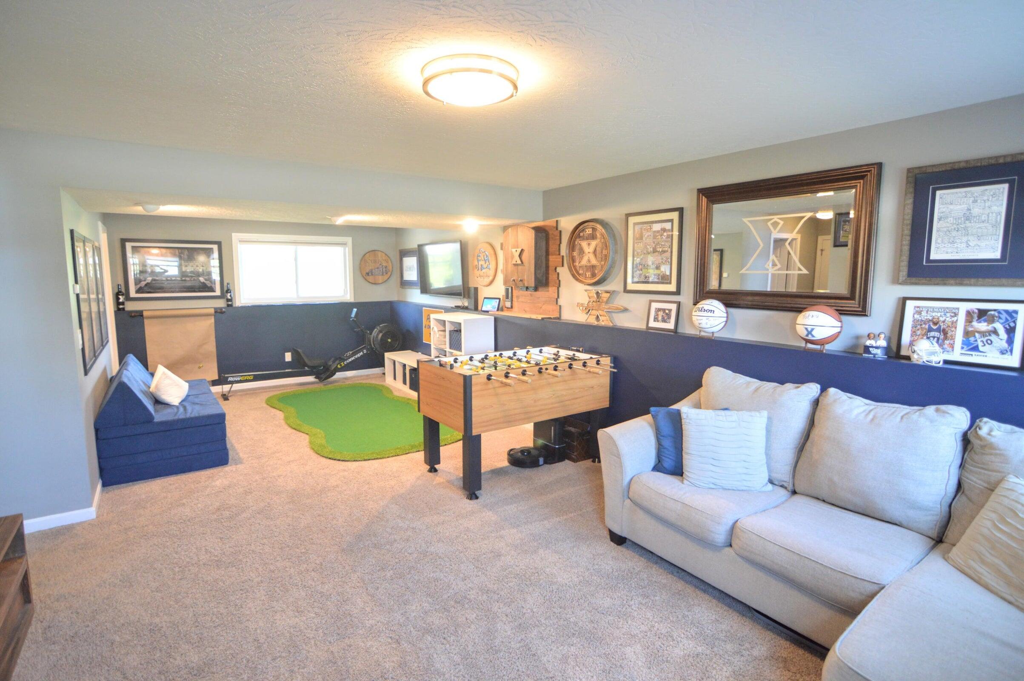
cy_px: 340
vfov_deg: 71.9
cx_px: 512
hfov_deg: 95.0
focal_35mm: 16
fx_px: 469
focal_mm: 11
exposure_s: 1/60
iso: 800
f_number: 2.8
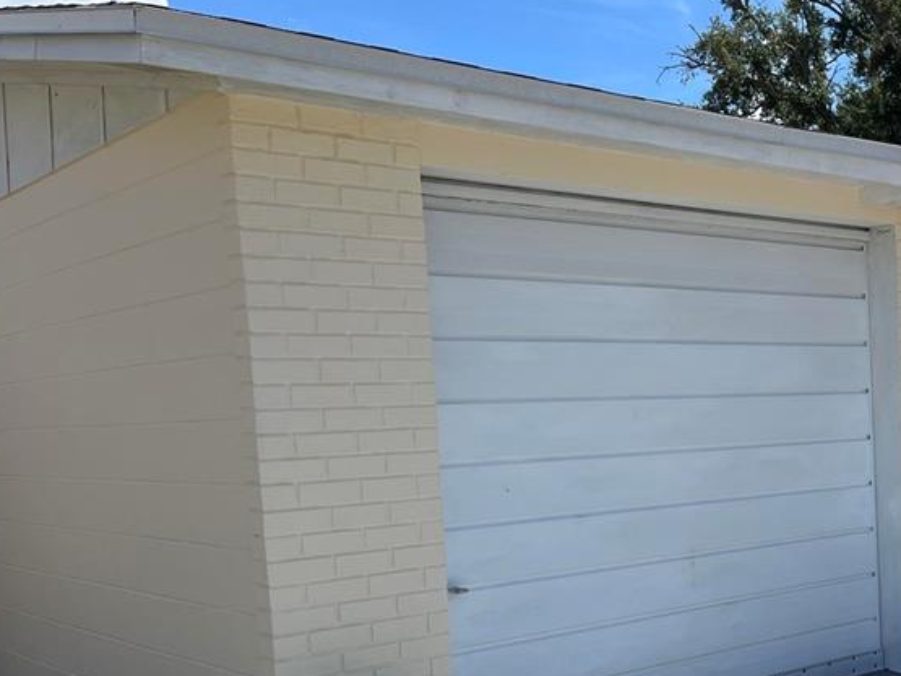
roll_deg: +1.3
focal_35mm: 48
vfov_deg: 29.7
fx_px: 1249
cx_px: 812
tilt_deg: -4.5
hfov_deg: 37.1
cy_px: 525
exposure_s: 1/3521
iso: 50
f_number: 1.6
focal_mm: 5.1
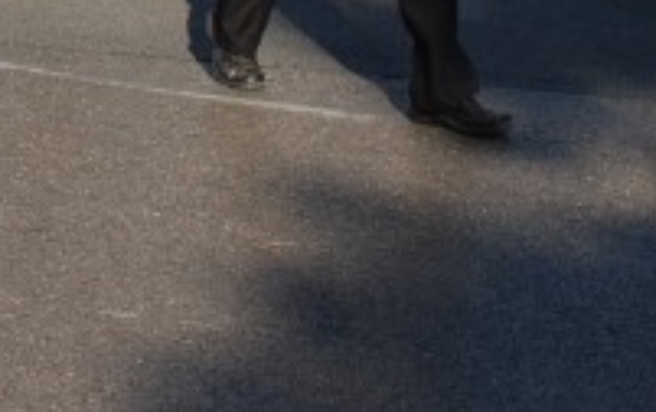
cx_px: -134
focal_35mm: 134
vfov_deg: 9.2
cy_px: -410
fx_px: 2398
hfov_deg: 15.0
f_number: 8
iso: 100
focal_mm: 22
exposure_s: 1/250
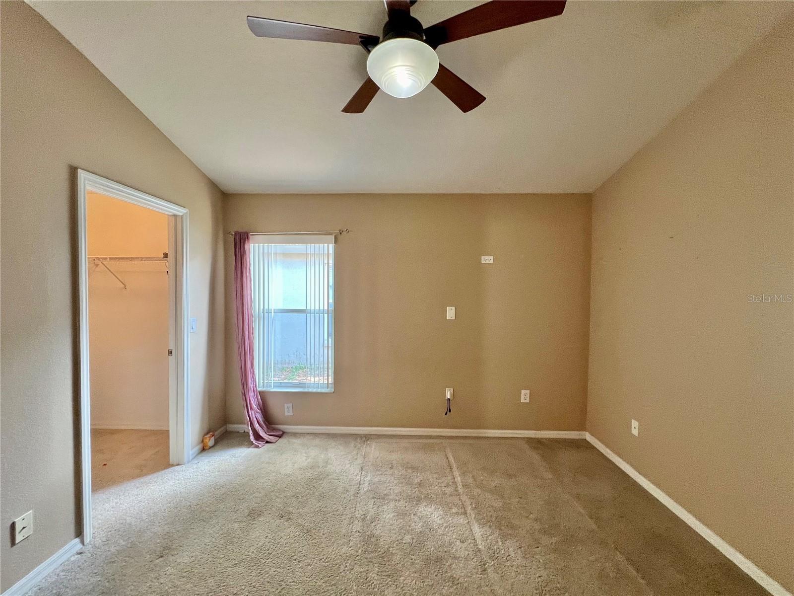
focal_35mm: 13
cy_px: 298
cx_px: 397
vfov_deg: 89.9
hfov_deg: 106.2
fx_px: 298
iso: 250
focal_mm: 1.57
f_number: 1.8
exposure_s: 1/60
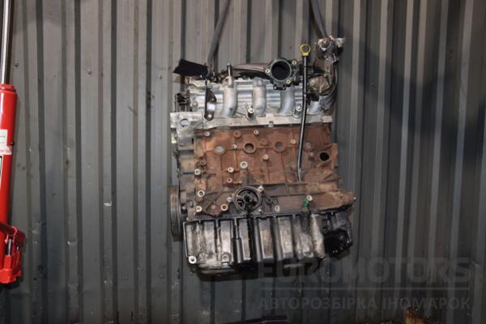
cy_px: 162
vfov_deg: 40.0
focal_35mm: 33
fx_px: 445
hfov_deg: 57.2
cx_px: 243
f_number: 5
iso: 800
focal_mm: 22
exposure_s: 1/60
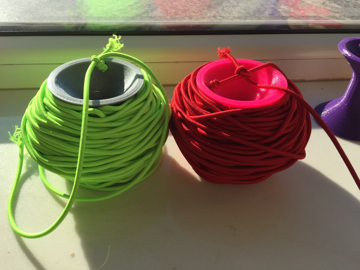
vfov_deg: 48.2
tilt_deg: -40.0
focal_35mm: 29
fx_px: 302
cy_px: 135
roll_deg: -3.3
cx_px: 180
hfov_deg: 61.7
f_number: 2.2
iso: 32
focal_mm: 4.15
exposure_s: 1/1163
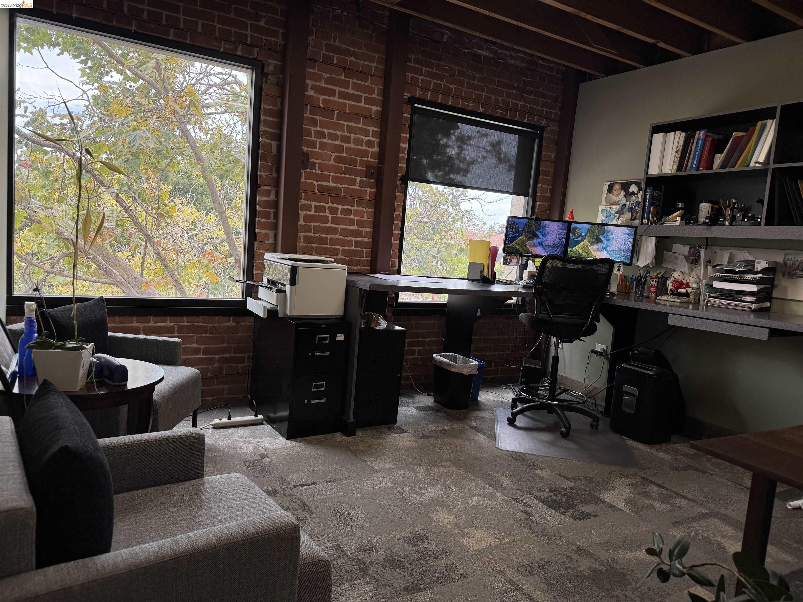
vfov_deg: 56.8
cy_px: 301
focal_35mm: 24
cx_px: 402
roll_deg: -4.9
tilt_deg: -5.7
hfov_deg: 71.6
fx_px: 557
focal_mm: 6.76
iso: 80
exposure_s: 1/278
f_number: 1.78
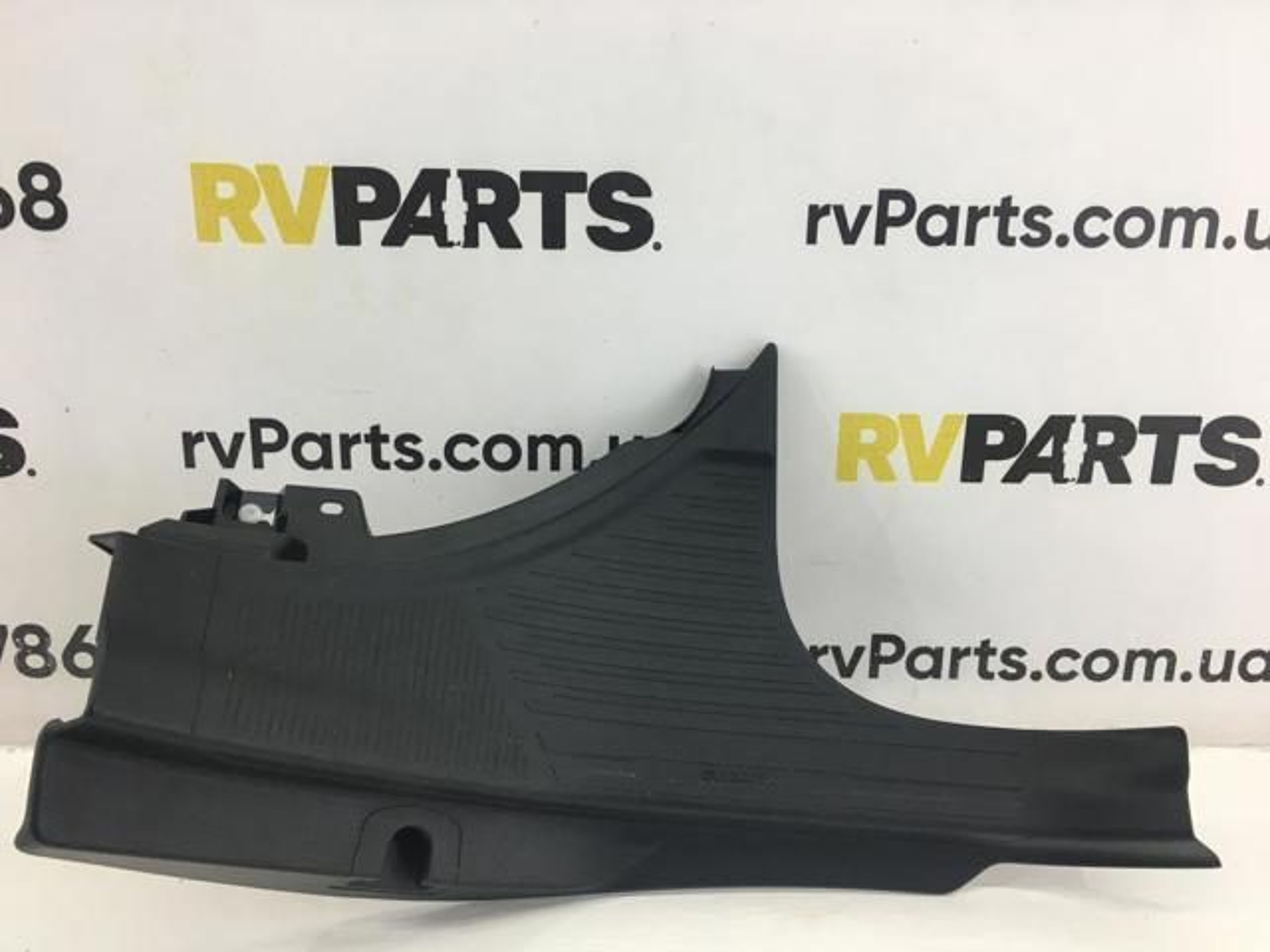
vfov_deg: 48.2
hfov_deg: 61.7
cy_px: 476
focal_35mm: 29
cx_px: 635
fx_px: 1064
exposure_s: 1/33
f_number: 2.2
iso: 25
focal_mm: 4.15
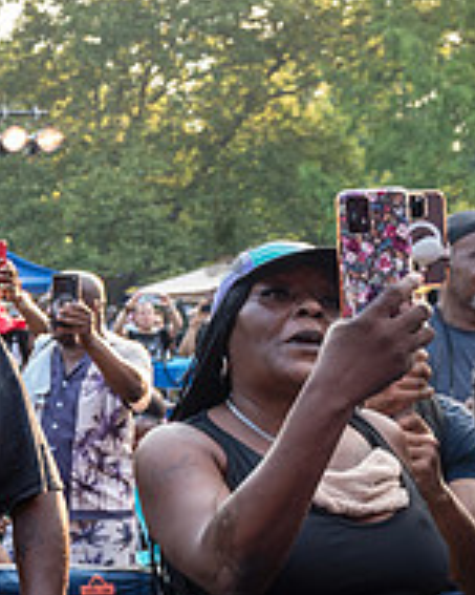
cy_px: 440
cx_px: -180
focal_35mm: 77
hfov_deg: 18.2
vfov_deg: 24.5
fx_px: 1354
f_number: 3.5
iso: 500
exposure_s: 1/250
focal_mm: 24
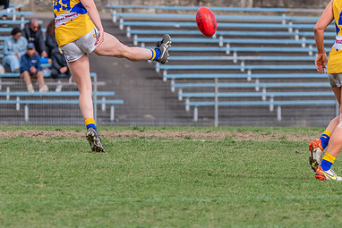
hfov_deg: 2.7
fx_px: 7384
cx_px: 148
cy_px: 57
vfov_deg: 1.8
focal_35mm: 777
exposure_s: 1/1600
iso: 800
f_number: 8
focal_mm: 320
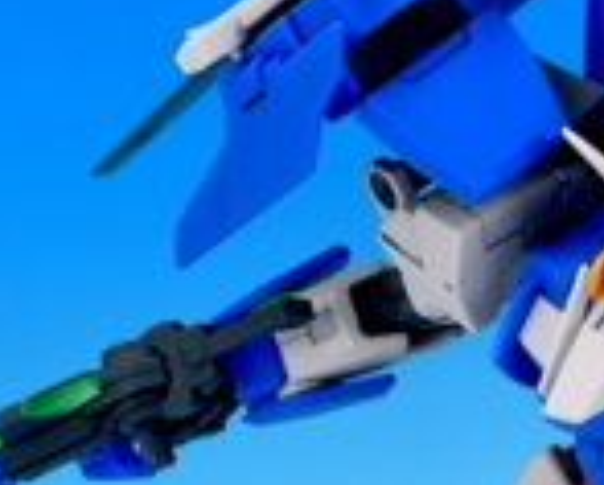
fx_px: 4278
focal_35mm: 239
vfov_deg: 6.4
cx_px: 793
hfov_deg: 8.0
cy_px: 580
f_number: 5.8
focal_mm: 12.8
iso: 80
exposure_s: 1/1.6
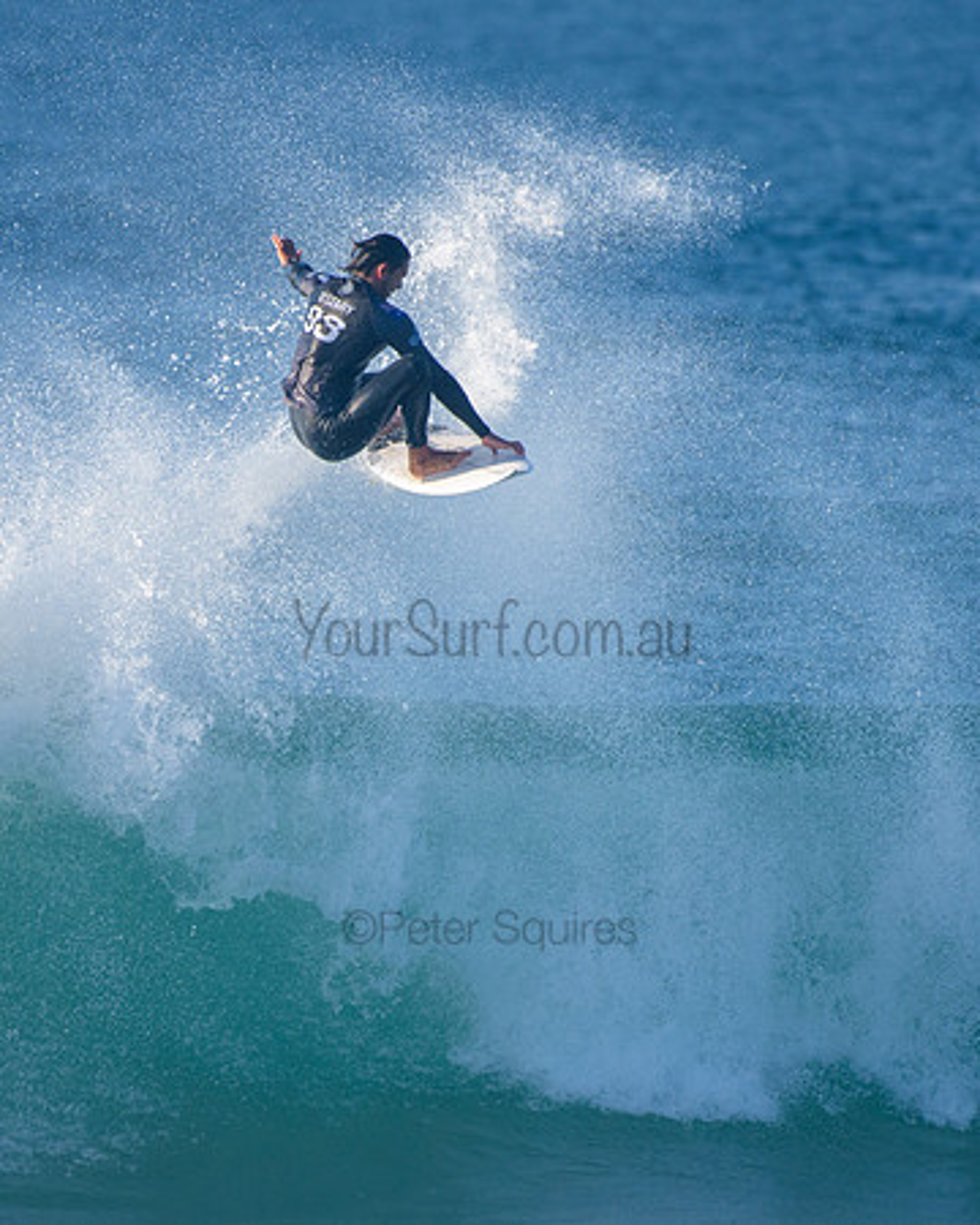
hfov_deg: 1.6
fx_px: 35157
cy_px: 643
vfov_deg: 2.0
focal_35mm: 970
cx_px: 324
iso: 500
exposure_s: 1/2000
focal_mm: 500
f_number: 5.6
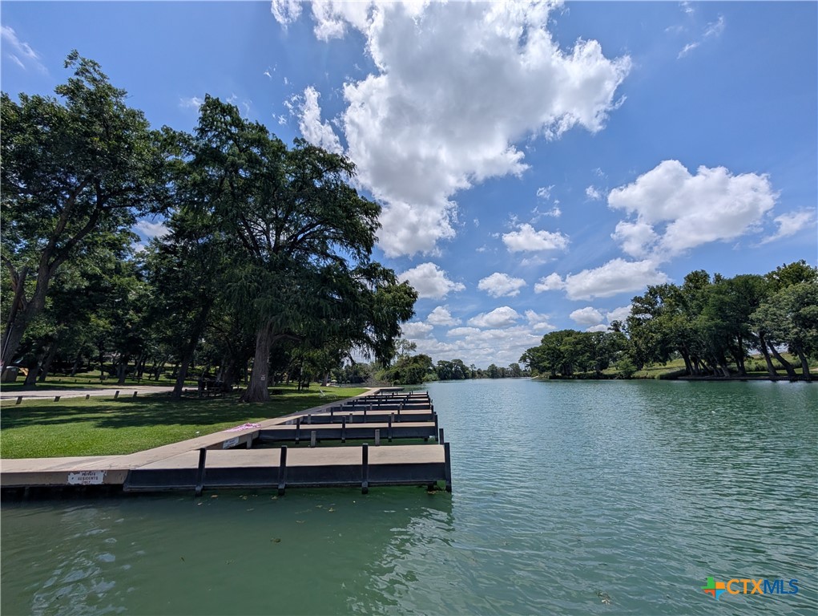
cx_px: 409
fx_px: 284
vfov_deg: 94.6
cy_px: 308
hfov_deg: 110.5
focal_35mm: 12
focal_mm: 2.02
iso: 58
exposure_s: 1/9709
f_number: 1.7
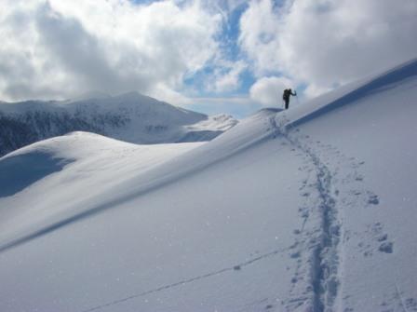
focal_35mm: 35
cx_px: 208
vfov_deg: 40.6
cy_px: 156
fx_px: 421
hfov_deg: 52.7
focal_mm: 5.8
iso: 50
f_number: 5.6
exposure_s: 1/1247
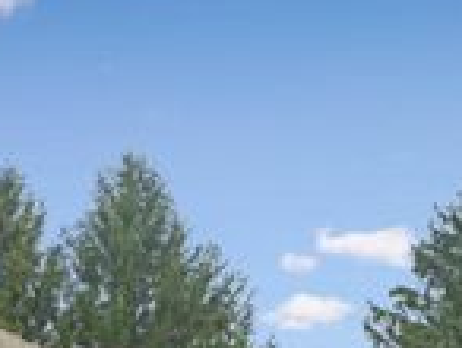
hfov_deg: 17.1
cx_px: -199
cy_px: 451
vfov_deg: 13.6
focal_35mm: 105
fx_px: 1404
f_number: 9
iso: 400
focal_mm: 32
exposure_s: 1/60
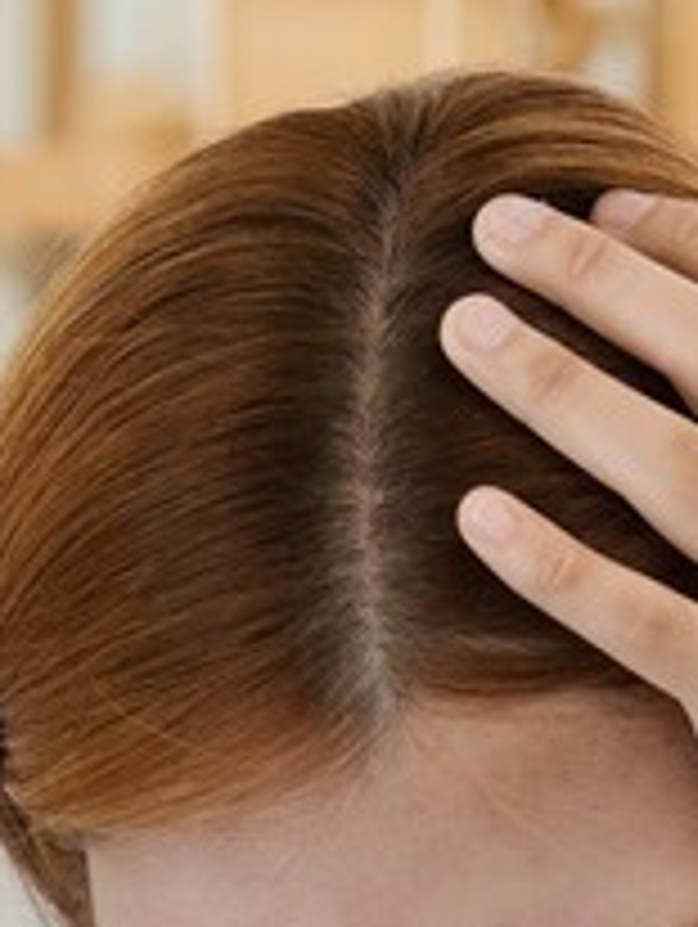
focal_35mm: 346
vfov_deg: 5.7
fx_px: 9283
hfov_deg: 4.3
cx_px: 311
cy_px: 1006
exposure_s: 1/250
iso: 400
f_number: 2.8
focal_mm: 58
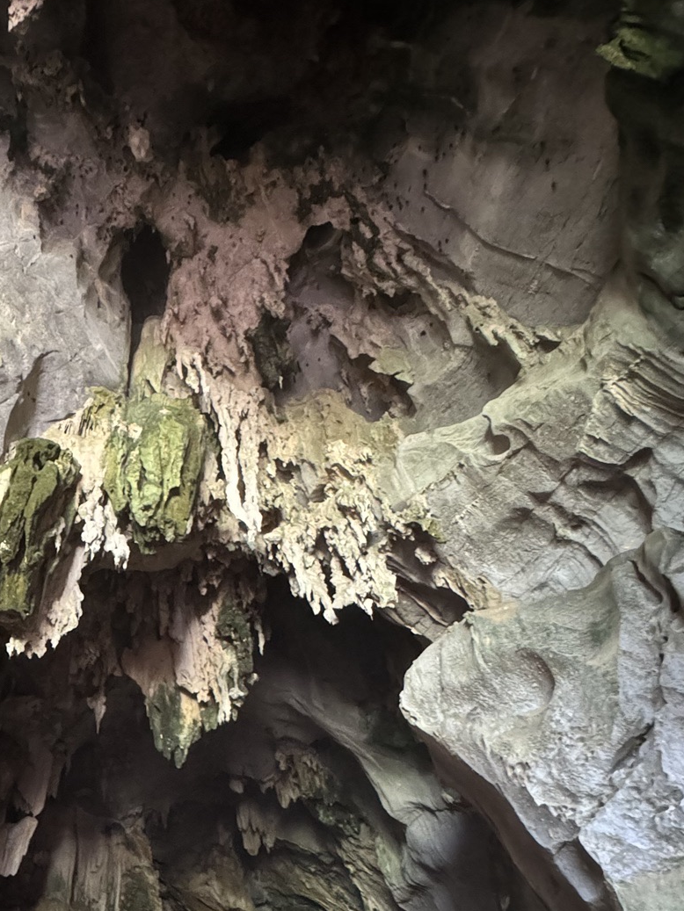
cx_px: 106
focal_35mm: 27
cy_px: 640
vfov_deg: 62.9
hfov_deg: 47.6
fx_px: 711
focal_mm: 2.22
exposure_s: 1/40
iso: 1250
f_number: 2.2
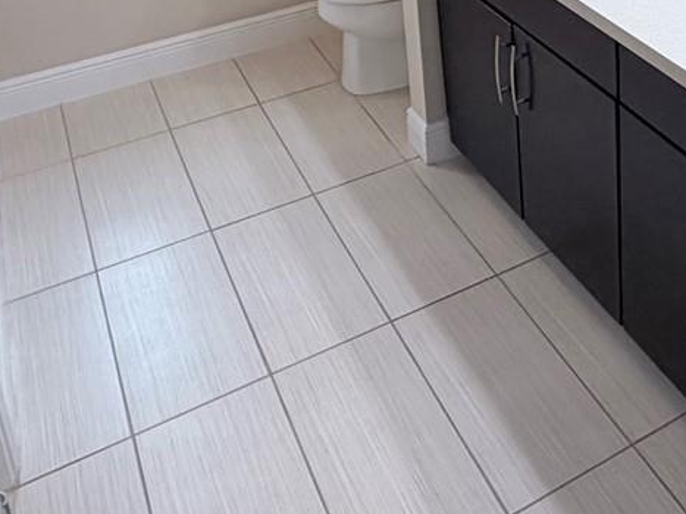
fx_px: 951
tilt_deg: -16.5
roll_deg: +1.6
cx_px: 554
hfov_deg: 38.1
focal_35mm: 48
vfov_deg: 26.5
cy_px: -117
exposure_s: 1/120
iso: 160
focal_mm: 2.22
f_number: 2.2
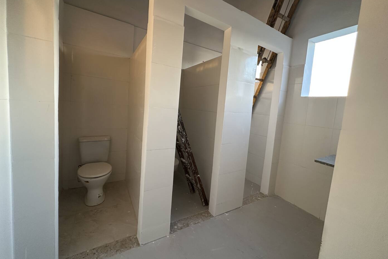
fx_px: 162
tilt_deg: -4.7
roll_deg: -4.3
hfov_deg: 100.4
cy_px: 120
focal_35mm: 15
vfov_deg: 77.2
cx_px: 192
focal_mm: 2.22
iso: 160
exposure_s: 1/99
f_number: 2.2
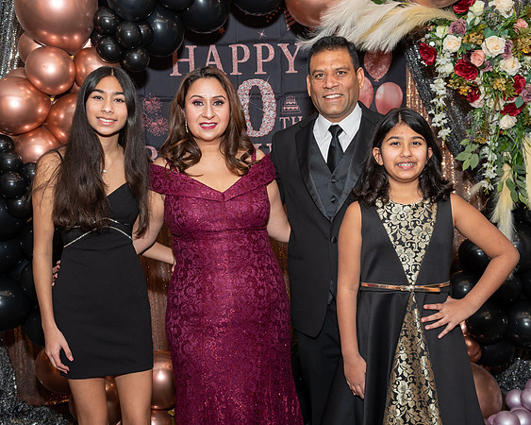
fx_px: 690
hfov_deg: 42.1
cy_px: 212
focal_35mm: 44
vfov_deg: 34.2
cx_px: 261
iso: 400
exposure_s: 1/250
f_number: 5.6
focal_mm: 26
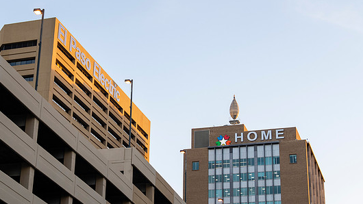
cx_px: 162
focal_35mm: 73
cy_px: 113
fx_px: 703
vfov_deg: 16.5
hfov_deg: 28.9
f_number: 2.8
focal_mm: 41
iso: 100
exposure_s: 1/200
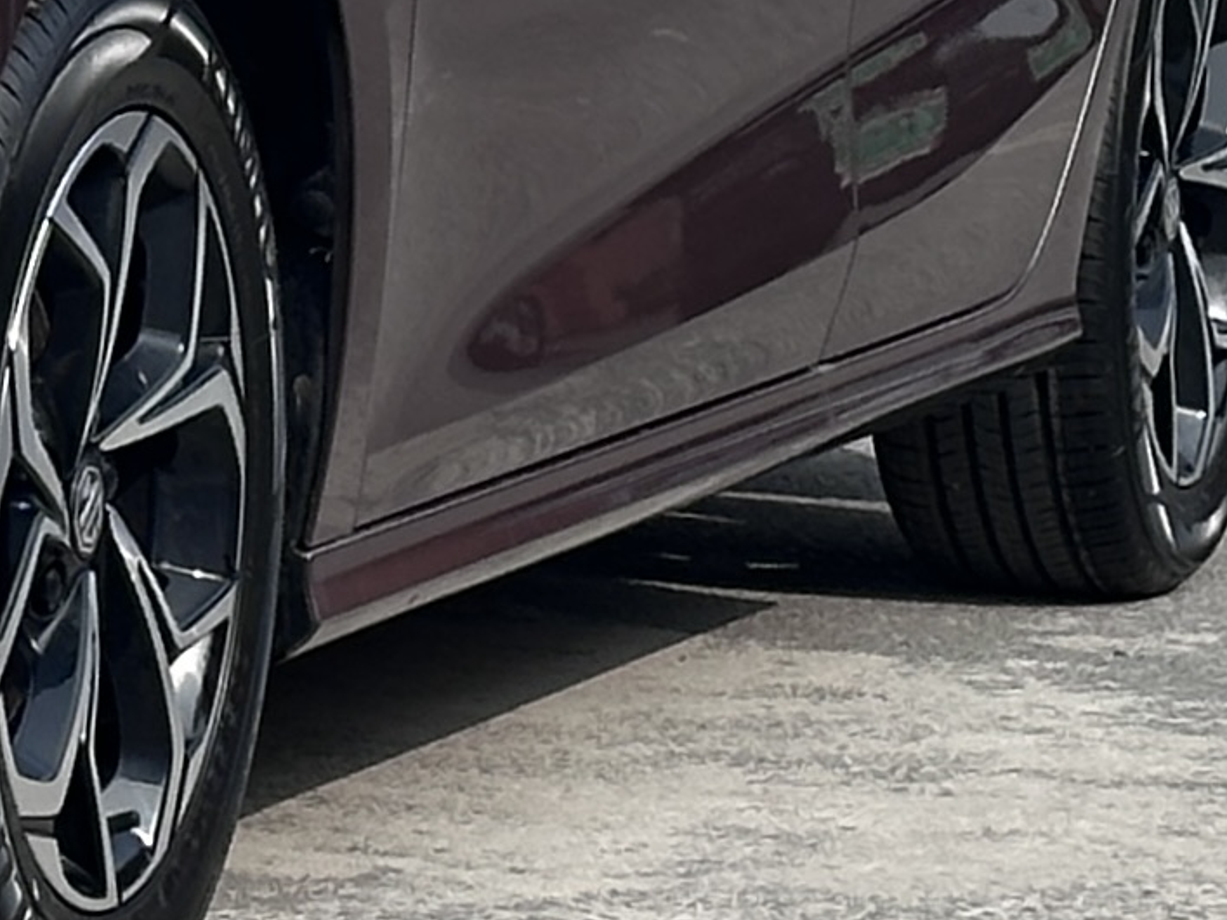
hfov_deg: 8.3
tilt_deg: -4.8
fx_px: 8187
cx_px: -975
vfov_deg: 6.4
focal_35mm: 231
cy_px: -108
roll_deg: -0.3
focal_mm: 6.86
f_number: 1.78
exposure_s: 1/2890
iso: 64
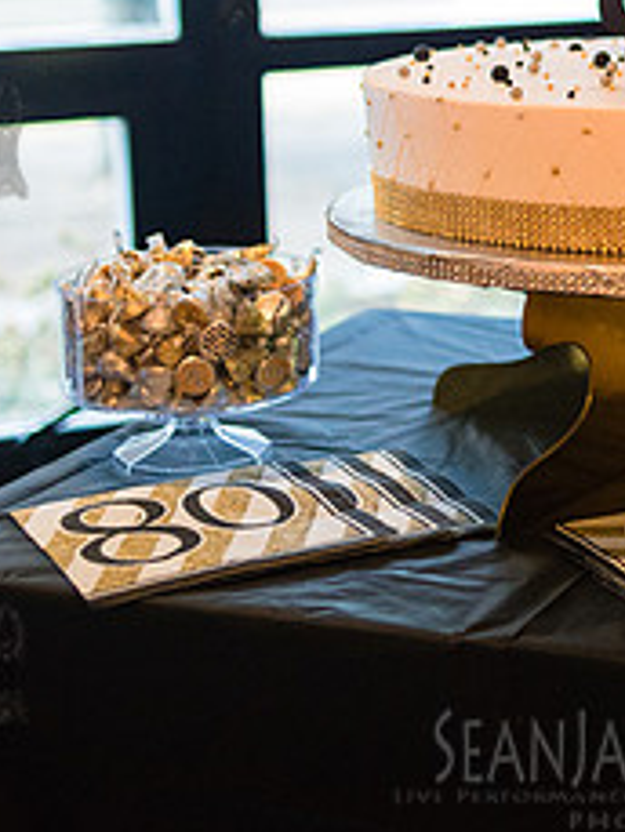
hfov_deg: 16.0
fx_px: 2141
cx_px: 751
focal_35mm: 89
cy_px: 102
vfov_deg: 21.6
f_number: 2.8
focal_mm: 35
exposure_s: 1/640
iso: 4000
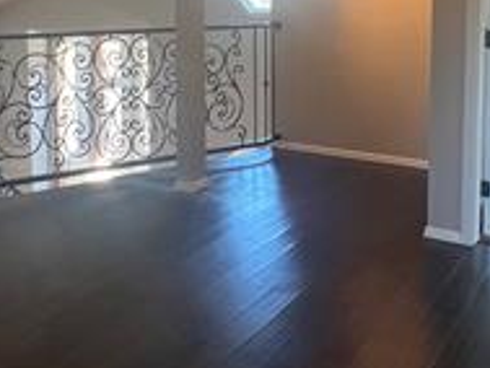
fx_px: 623
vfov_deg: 31.7
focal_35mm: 44
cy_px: 53
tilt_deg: -5.4
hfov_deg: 42.9
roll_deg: +0.4
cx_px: 228
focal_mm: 1.57
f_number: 1.8
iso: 250
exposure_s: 1/60
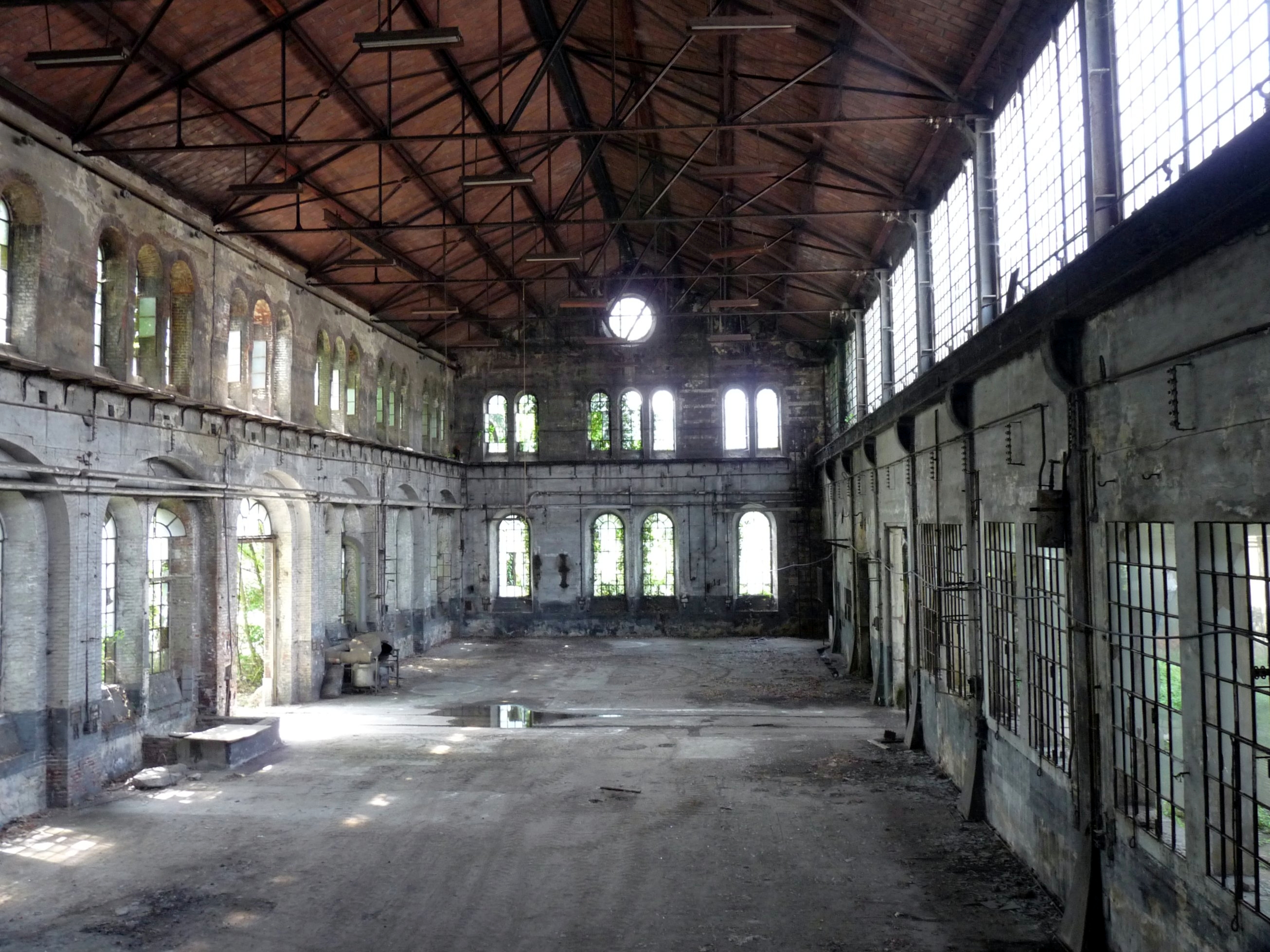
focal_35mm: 29
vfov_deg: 48.2
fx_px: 1064
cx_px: 635
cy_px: 476
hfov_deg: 61.7
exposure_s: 1/30
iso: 250
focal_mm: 5.1
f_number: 2.8
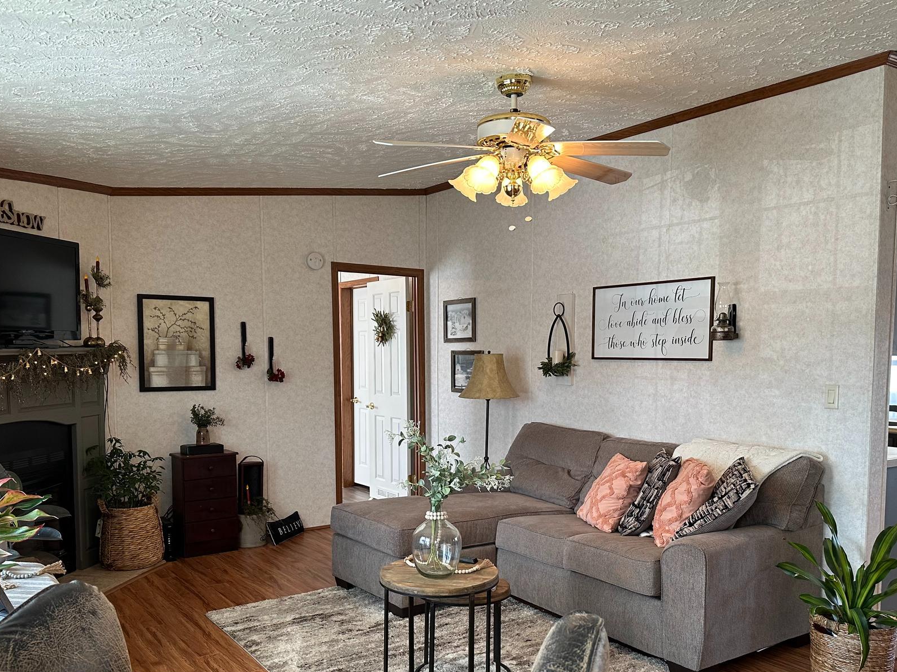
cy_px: 415
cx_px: 475
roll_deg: -0.1
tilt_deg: -4.3
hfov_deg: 58.3
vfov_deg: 45.1
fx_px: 803
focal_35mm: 31
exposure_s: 1/120
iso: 160
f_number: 1.78
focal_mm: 6.86
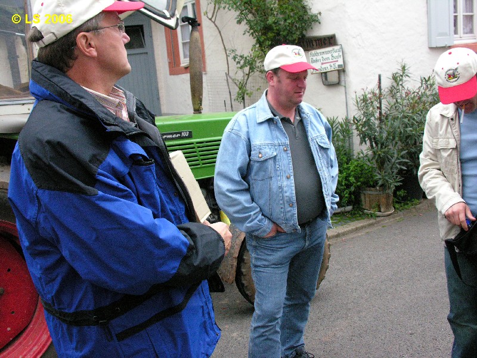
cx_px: 238
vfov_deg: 40.7
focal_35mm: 35
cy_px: 179
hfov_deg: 52.6
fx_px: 482
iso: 400
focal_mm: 8.9
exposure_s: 1/128
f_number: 4.5
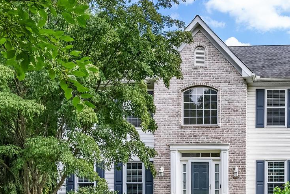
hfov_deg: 39.4
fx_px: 363
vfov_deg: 29.8
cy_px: 118
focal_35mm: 45
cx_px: 278
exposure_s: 1/250
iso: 640
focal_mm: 23
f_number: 11
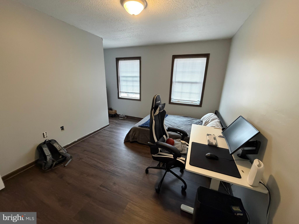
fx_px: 121
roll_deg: -0.8
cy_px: 112
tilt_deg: -15.9
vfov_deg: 85.7
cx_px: 150
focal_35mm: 14
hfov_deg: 102.1
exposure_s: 1/60
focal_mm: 2.22
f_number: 2.2
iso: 640
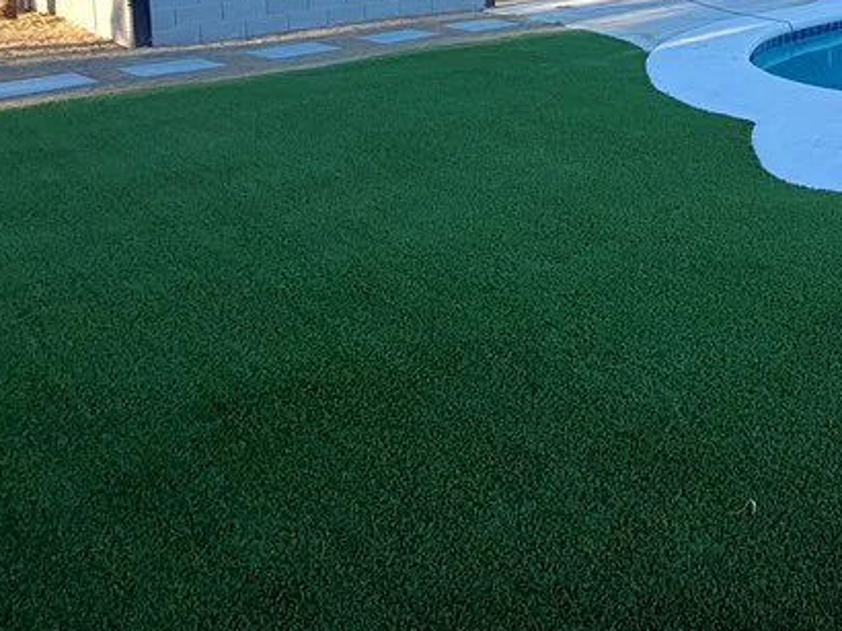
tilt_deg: -3.8
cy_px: -64
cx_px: 858
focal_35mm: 35
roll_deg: +1.9
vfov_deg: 34.9
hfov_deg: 44.1
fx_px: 851
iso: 40
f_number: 2.2
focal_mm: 2.22
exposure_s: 1/742
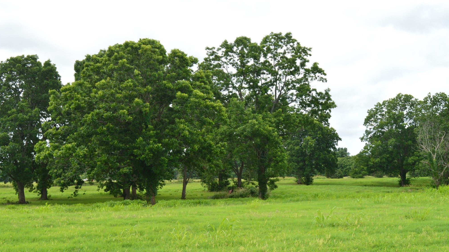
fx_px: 590
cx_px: 226
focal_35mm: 50
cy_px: 150
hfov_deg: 41.7
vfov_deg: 24.1
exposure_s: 1/320
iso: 400
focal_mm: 31
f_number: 10
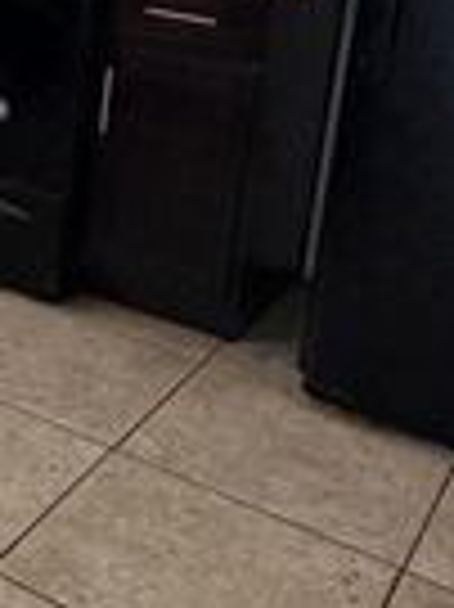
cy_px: 38
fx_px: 1209
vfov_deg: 27.0
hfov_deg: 17.9
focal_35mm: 69
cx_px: -315
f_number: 2.2
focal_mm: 2.22
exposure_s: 1/66
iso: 320
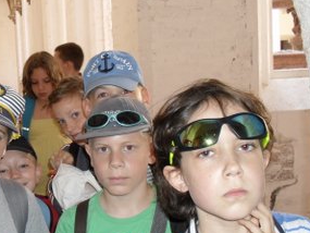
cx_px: 77
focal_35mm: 59
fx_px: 529
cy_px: 131
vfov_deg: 24.8
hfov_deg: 32.1
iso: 200
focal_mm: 6.3
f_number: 3.2
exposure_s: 1/45
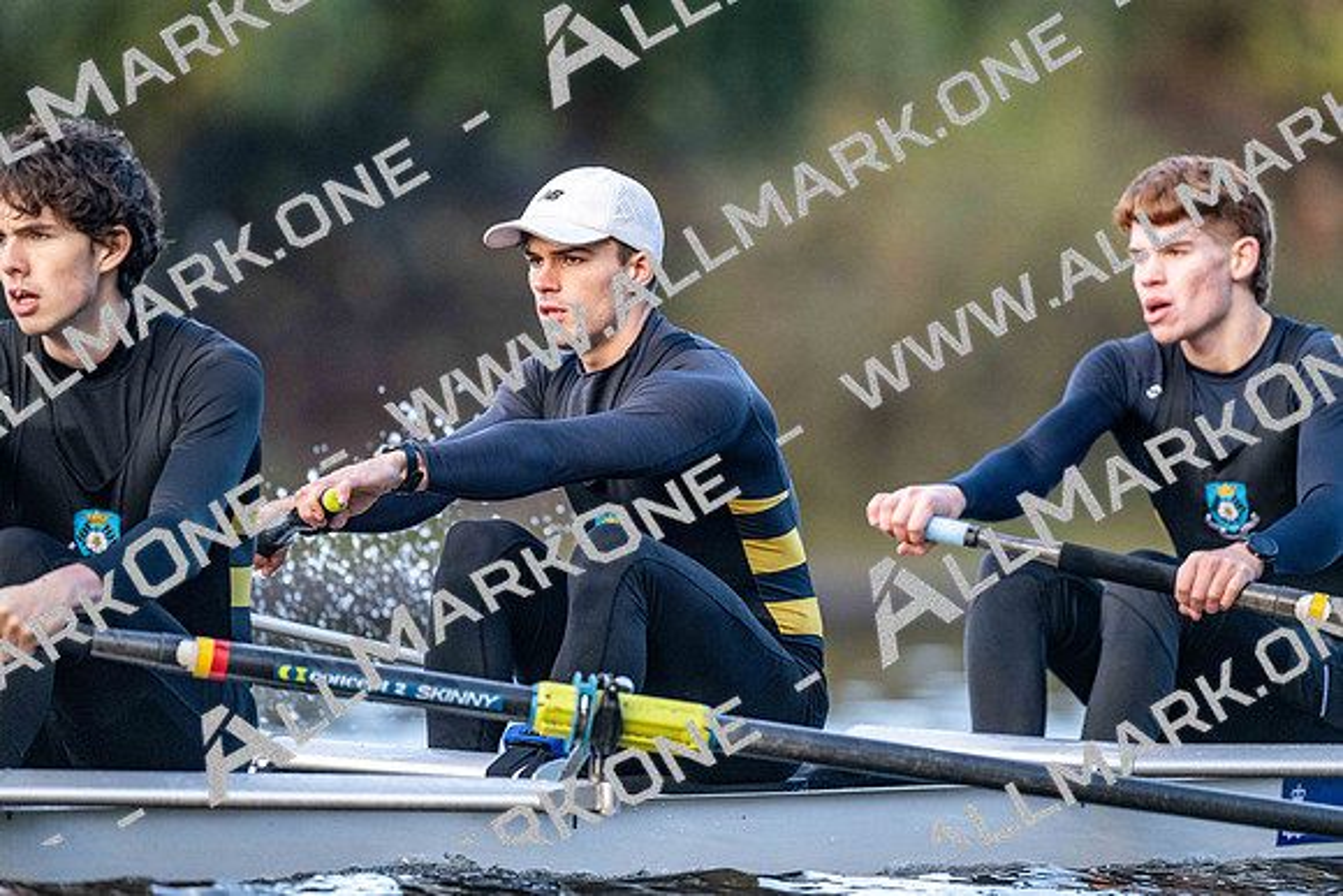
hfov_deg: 3.4
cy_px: 448
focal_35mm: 600
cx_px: 672
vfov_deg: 2.3
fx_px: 22388
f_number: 4
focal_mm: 600
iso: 4500
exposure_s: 1/2500
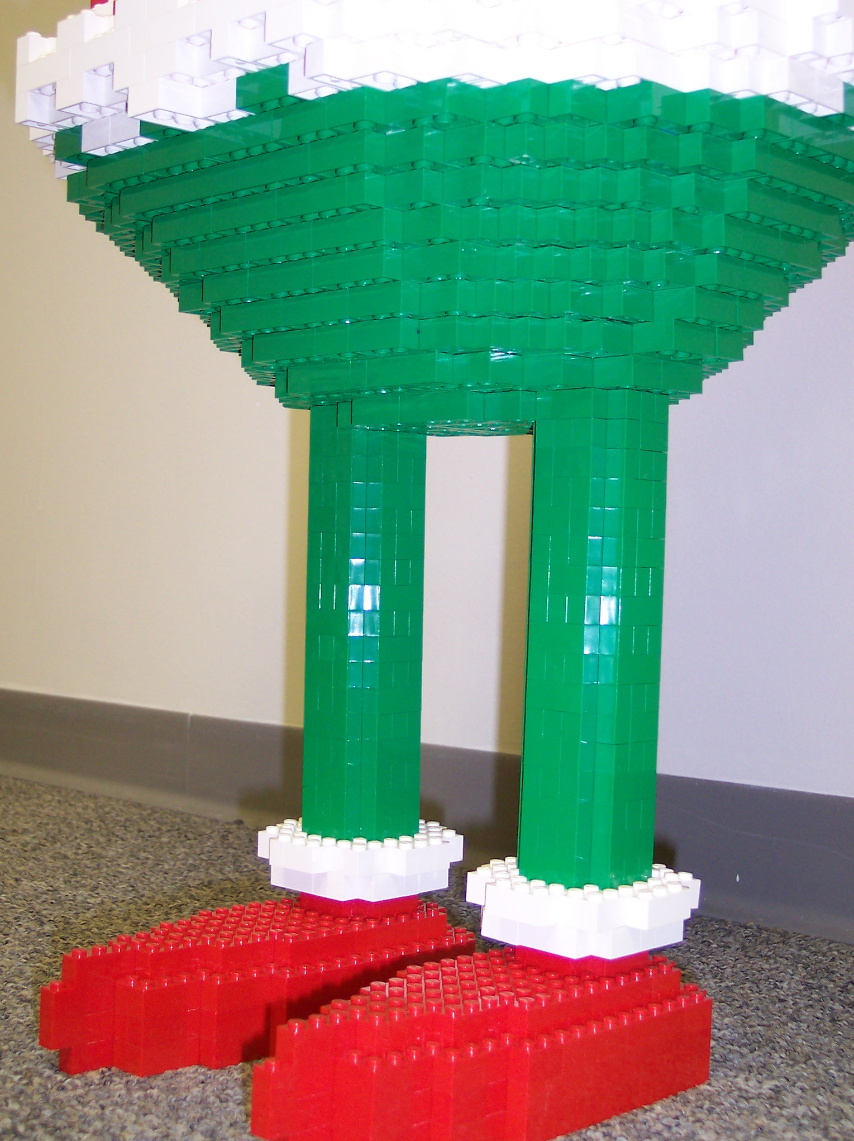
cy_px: 497
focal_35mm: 48
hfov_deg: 30.2
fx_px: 1581
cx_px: 438
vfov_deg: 39.6
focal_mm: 8
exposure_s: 1/30
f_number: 2.8
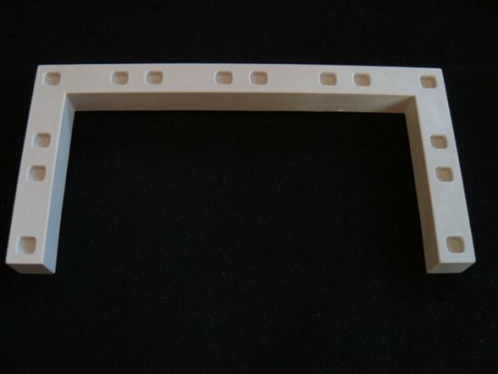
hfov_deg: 51.3
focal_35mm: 36
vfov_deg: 39.7
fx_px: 518
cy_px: 187
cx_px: 249
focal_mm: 6
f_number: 2.8
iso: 100
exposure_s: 1/15
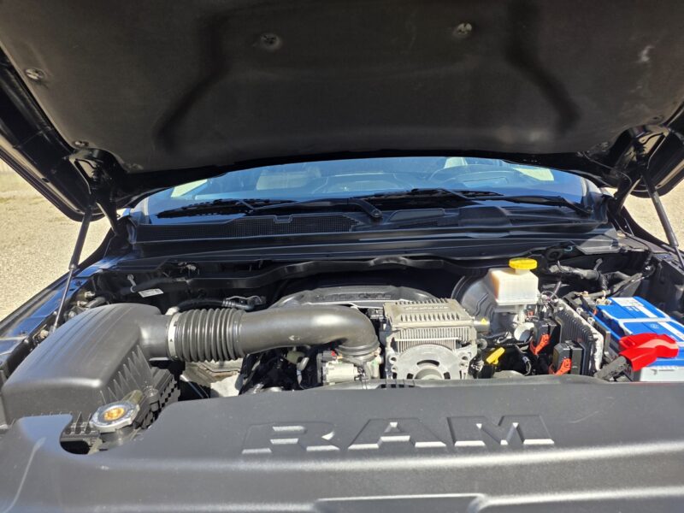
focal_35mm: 23
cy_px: 256
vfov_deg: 58.9
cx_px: 342
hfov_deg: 73.9
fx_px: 454
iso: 80
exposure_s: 1/1339
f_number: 1.7
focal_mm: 6.25
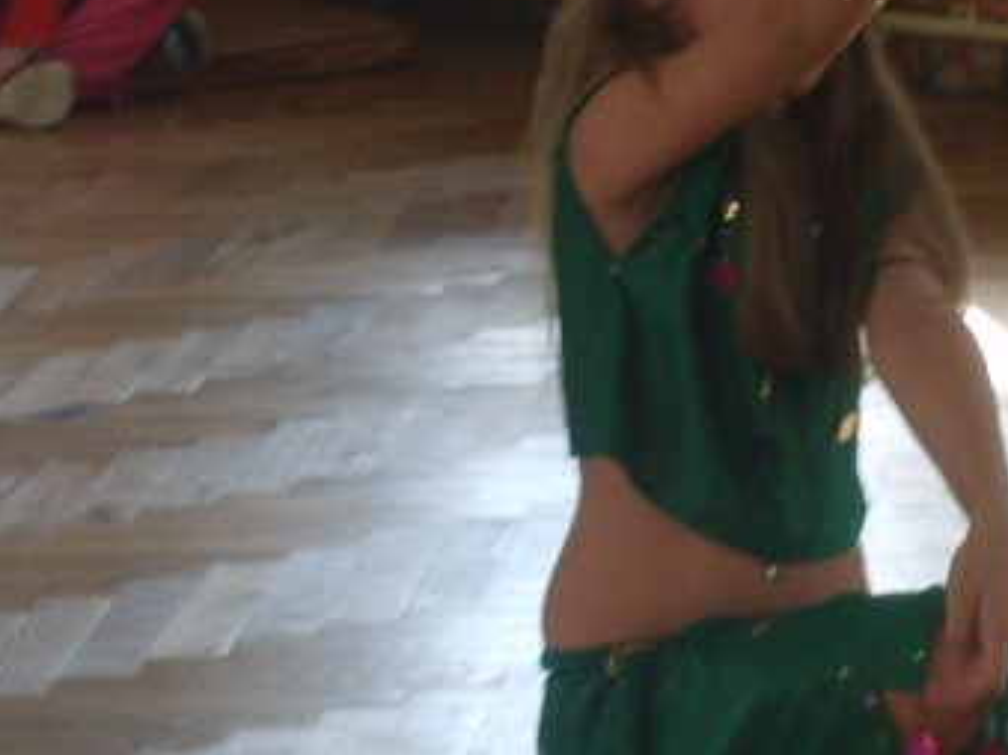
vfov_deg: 7.8
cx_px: 705
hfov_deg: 10.3
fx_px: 5560
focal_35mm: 191
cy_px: 464
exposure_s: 1/60
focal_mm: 13.7
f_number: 4.2
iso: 73
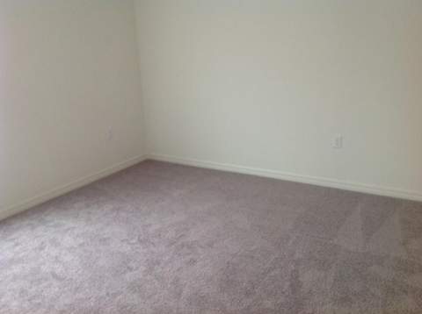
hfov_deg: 52.7
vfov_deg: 40.6
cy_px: 157
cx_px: 211
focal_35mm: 35
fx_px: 426
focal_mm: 4.28
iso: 160
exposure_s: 1/15
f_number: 2.4
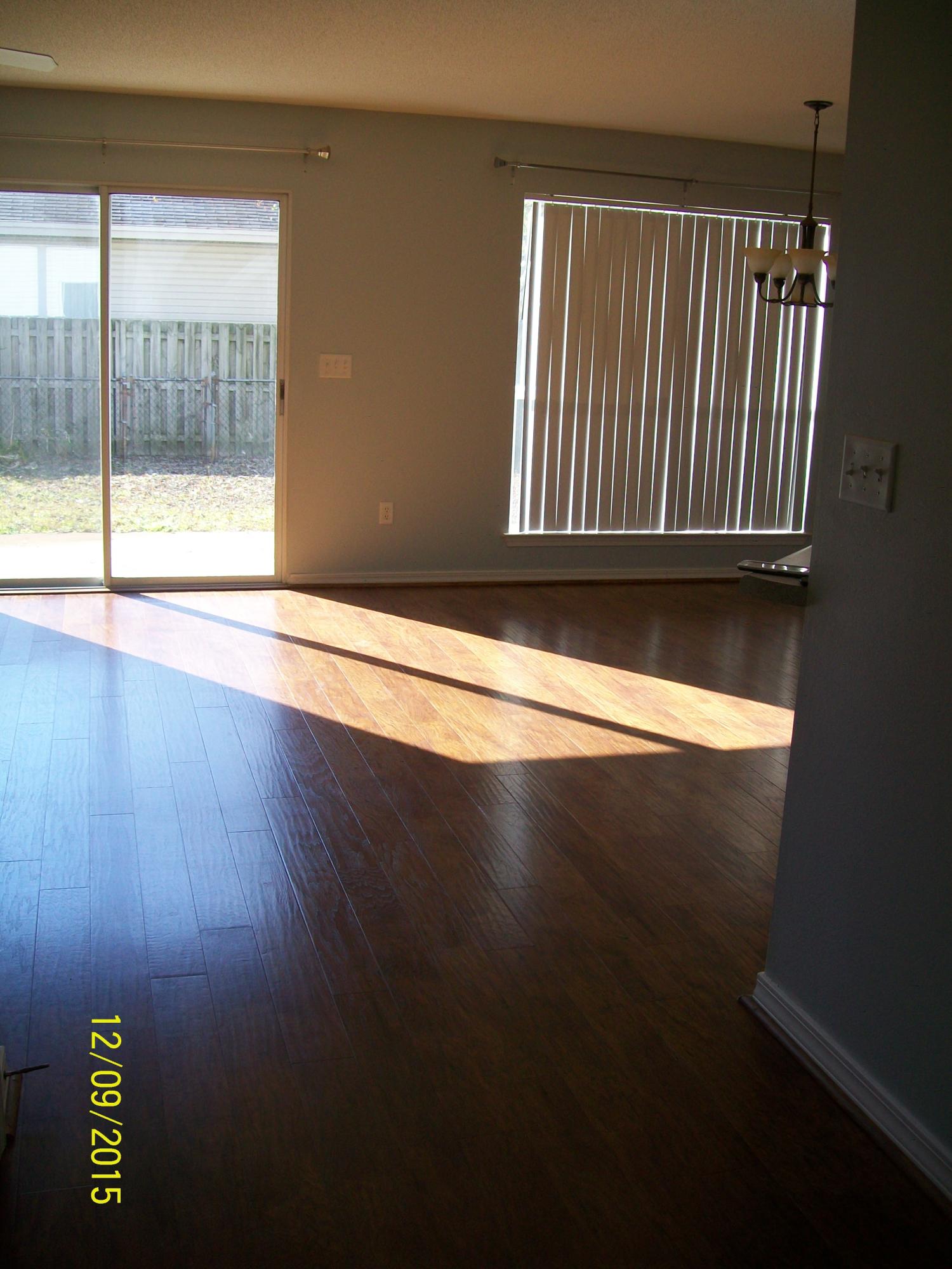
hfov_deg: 41.8
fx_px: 1247
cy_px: 634
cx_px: 476
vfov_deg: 54.0
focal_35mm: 34
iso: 64
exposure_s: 1/125
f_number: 2.7
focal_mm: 6.1
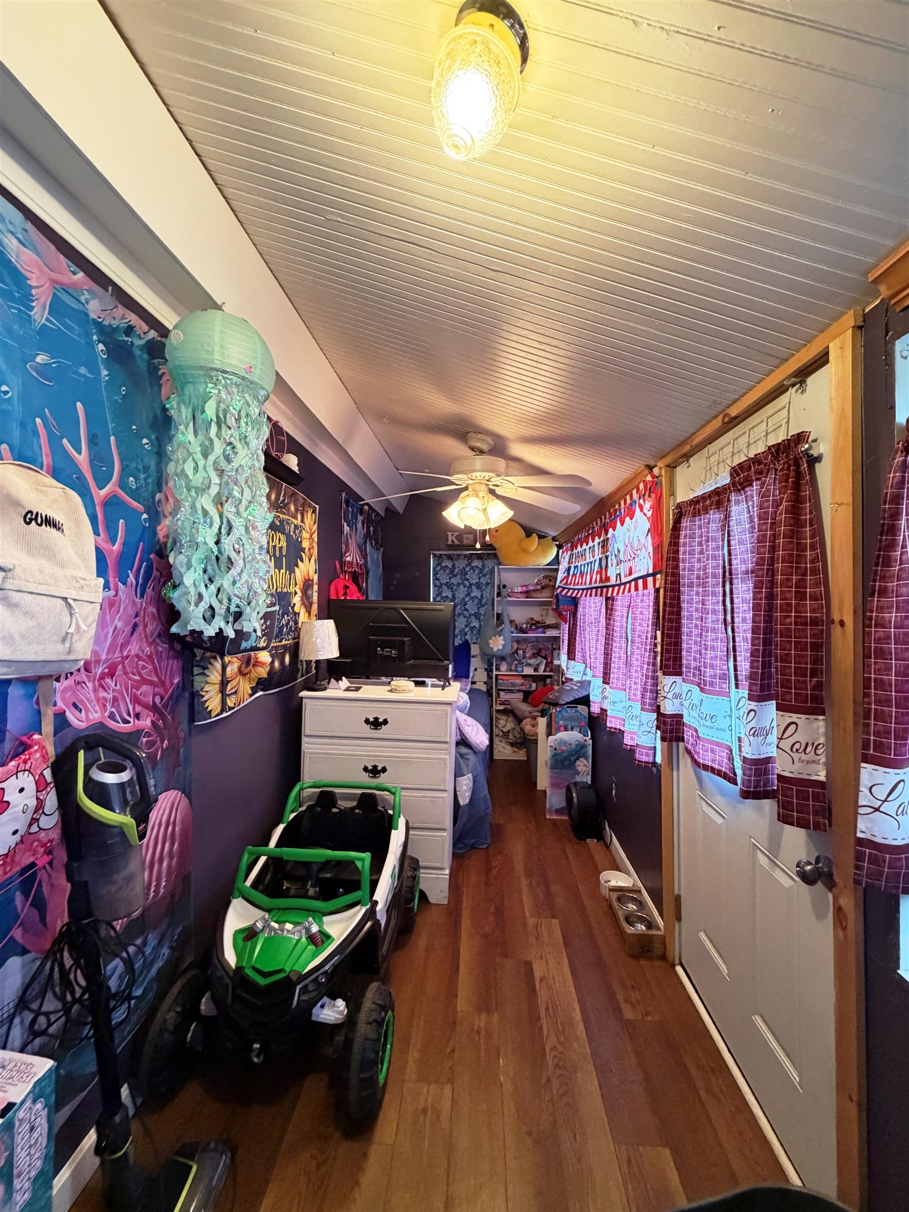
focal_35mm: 14
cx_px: 454
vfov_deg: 102.1
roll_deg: +0.5
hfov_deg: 85.7
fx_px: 490
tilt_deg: +0.6
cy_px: 606
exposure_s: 1/60
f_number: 2.2
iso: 500
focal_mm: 2.22
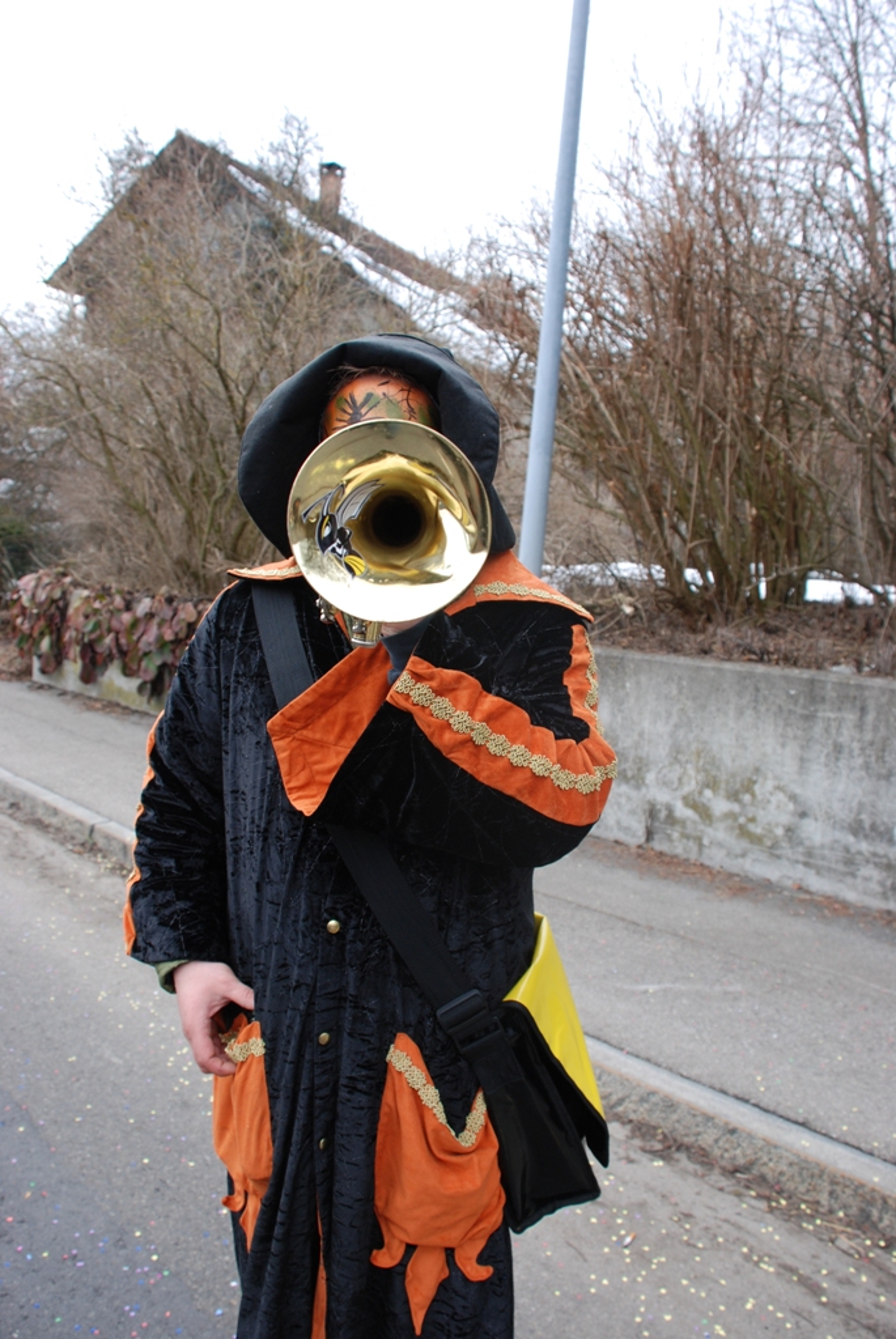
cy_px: 670
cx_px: 448
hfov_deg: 43.7
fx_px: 1117
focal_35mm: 30
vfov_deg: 61.9
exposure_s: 1/100
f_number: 5
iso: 200
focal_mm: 20
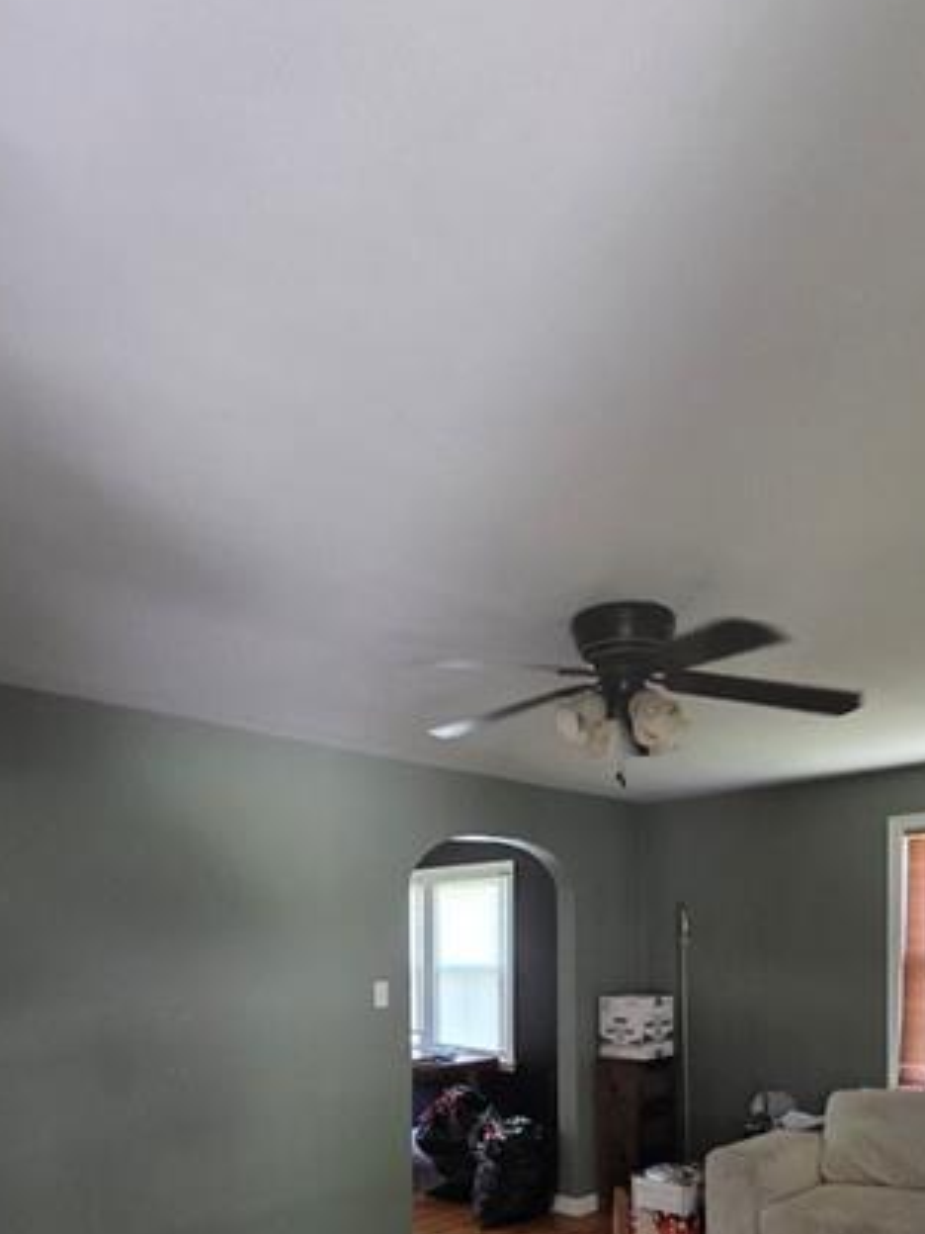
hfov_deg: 56.6
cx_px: 531
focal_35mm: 24
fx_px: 855
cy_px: 949
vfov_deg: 66.4
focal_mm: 2.2
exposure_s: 1/60
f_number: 1.9
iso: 800
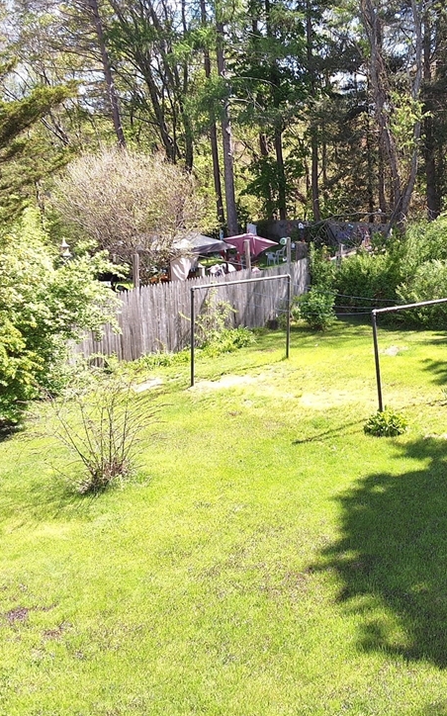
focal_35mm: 42
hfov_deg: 29.2
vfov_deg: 47.2
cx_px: 409
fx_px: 819
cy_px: 340
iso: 32
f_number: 1.9
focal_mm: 2.91
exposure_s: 1/305
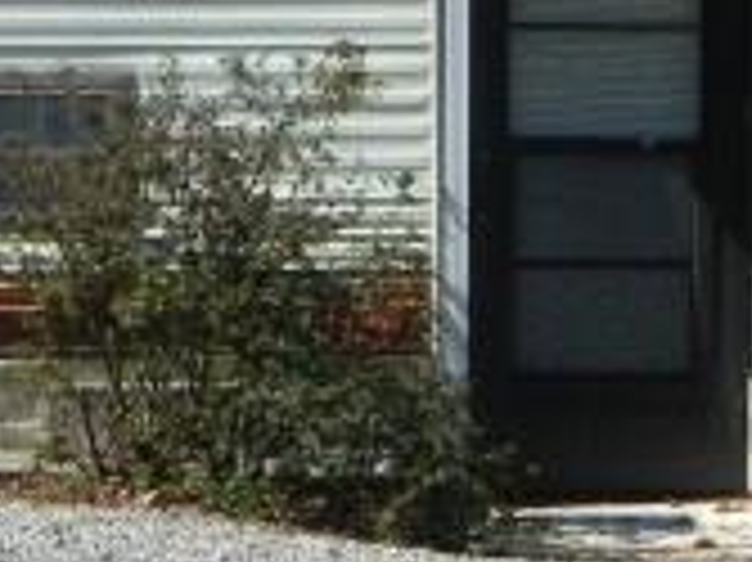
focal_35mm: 287
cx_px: 923
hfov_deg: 6.9
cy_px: 238
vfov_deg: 5.2
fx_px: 6230
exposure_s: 1/320
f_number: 5.6
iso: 64
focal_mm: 13.4
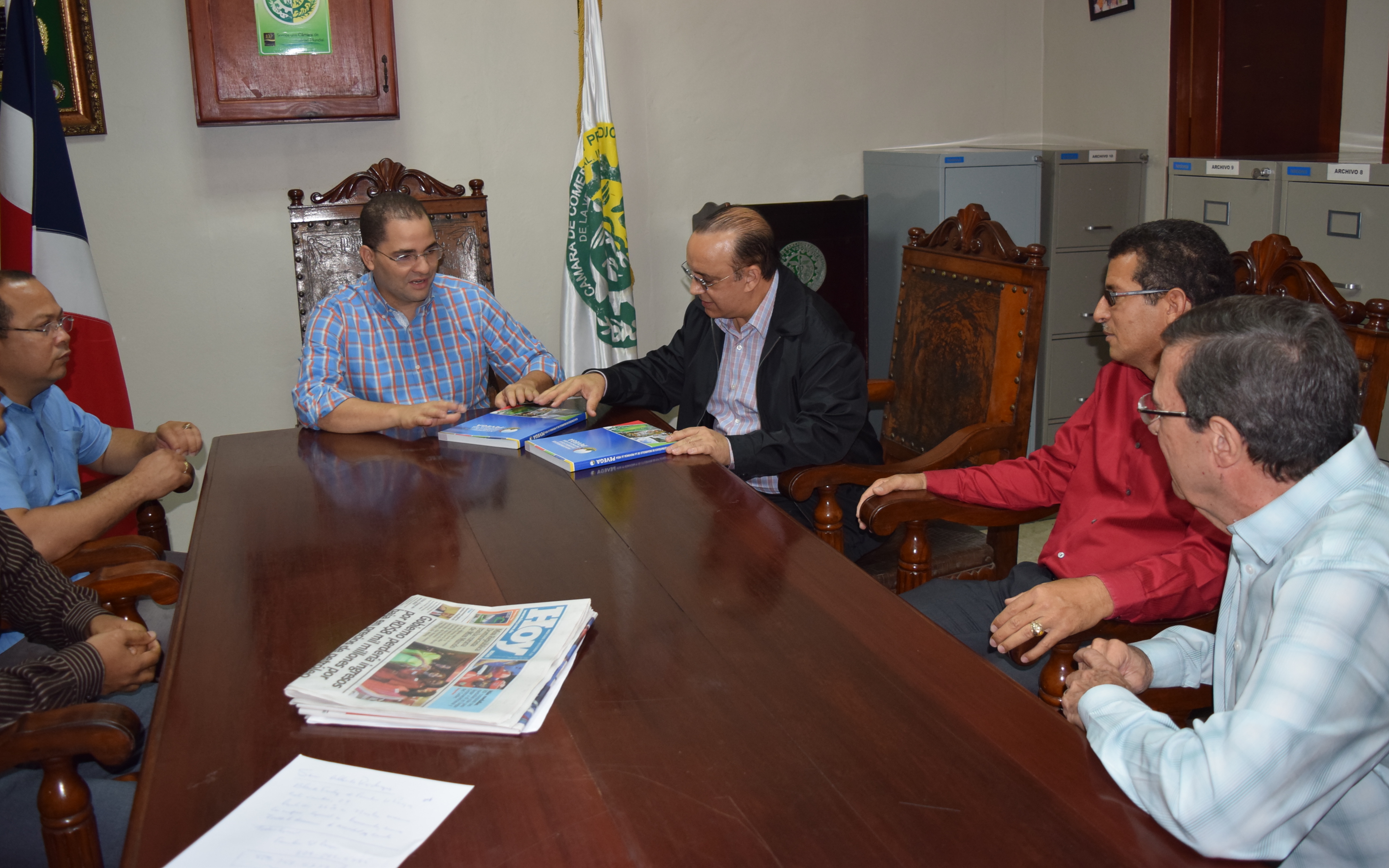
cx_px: 699
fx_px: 1174
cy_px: 398
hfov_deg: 61.2
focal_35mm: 31
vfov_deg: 40.6
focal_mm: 20
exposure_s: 1/60
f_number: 3.8
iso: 900
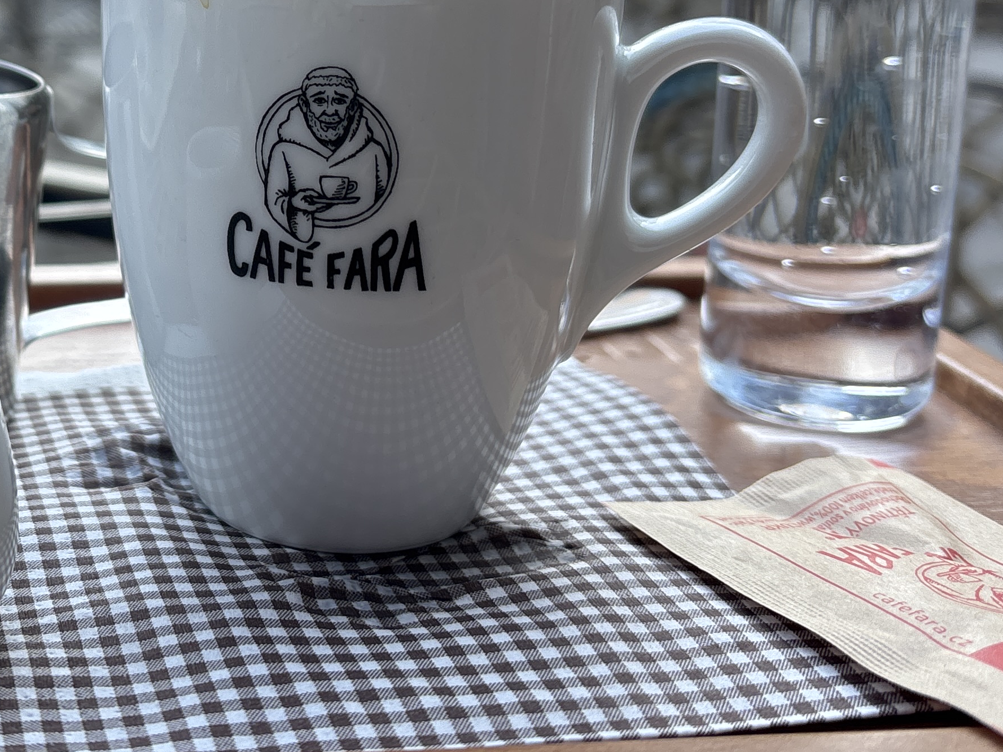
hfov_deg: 31.6
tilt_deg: -10.4
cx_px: 165
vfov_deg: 24.2
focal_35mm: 59
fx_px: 1710
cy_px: 100
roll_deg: -2.6
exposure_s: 1/121
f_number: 1.6
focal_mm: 5.96
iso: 40
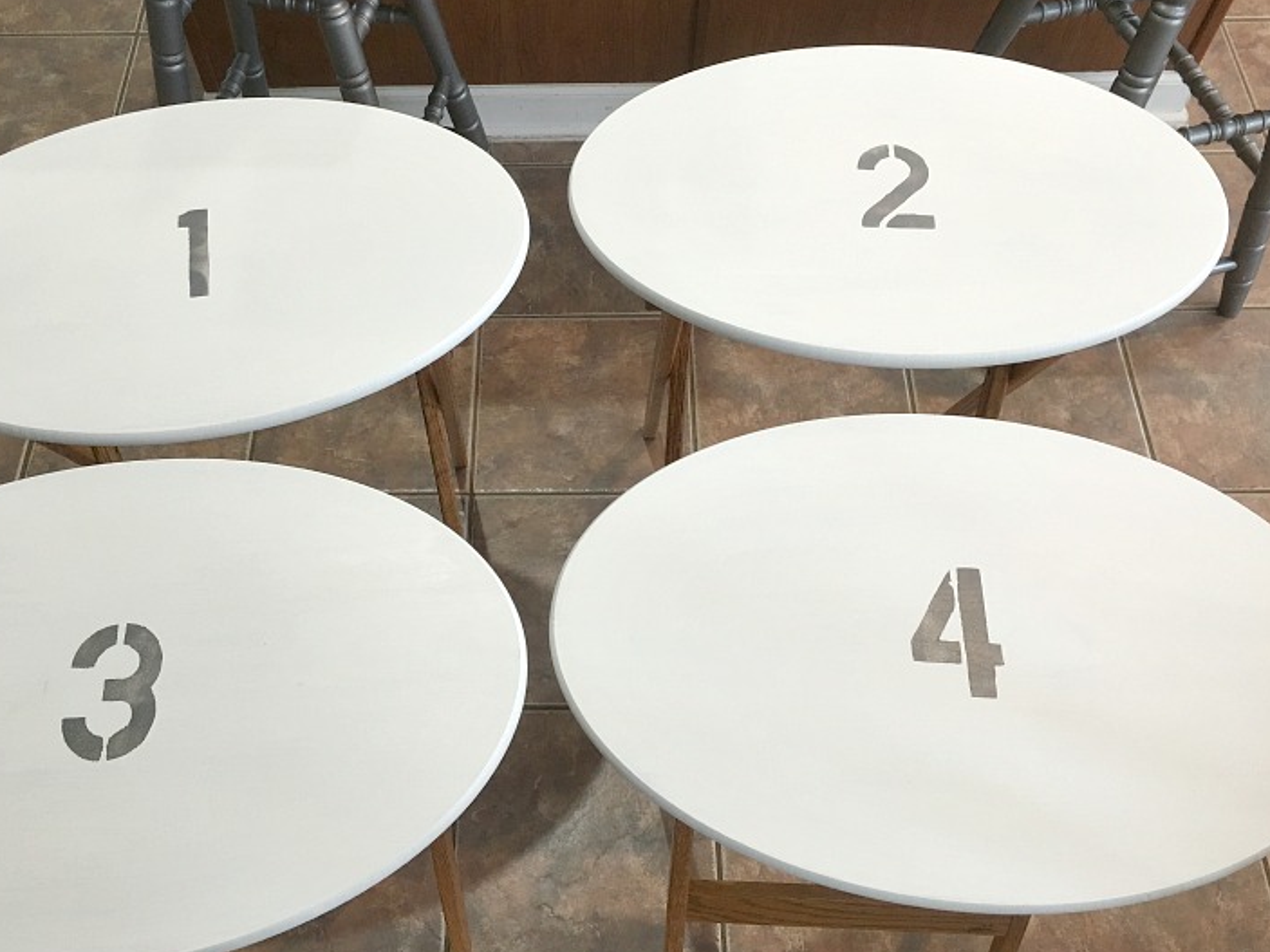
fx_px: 1211
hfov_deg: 55.2
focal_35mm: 33
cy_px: 508
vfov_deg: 42.9
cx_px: 555
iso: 40
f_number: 2.2
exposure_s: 1/15
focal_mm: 4.15
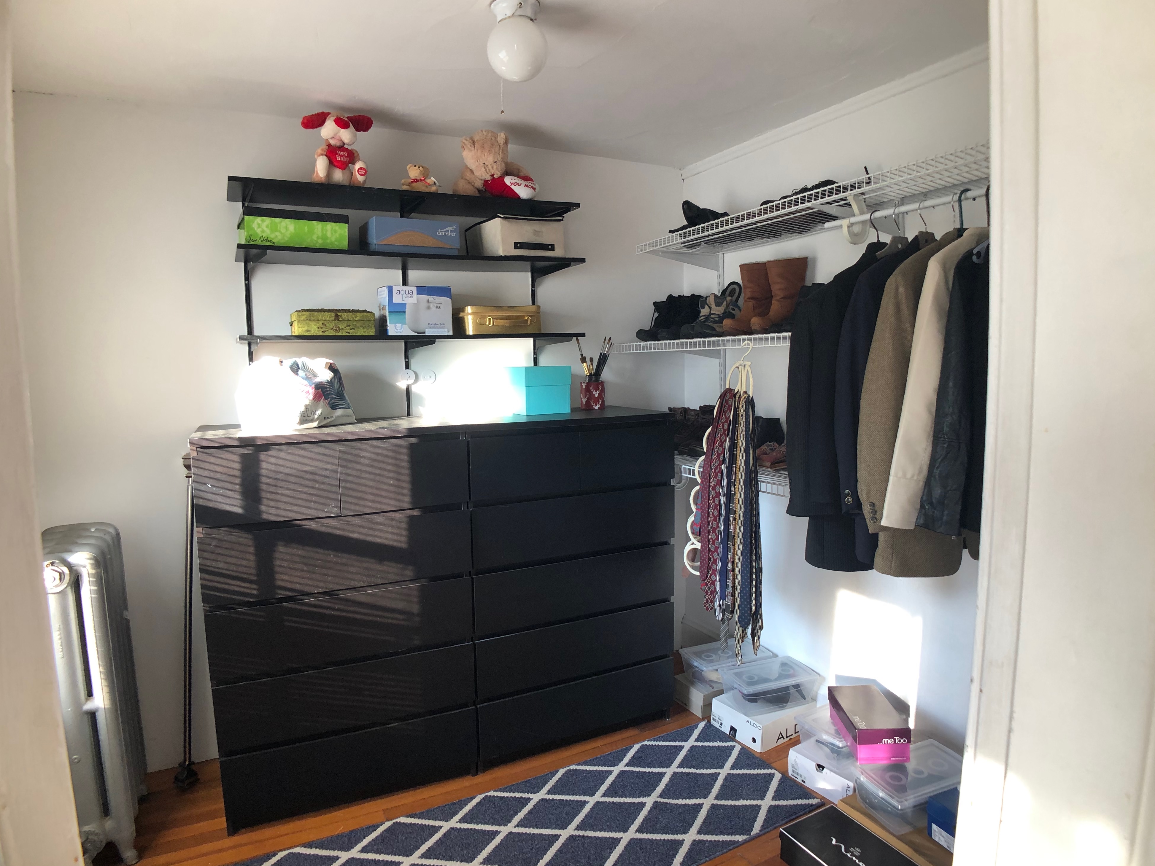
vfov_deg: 48.2
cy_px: 428
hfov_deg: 61.7
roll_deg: +1.4
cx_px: 574
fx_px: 968
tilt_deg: -6.1
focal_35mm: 29
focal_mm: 3.99
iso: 32
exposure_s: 1/30
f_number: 1.8
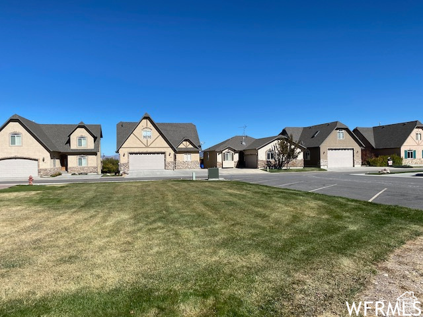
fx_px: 318
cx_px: 212
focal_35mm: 26
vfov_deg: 53.1
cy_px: 158
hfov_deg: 67.3
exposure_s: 1/3610
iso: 32
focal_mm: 4.25
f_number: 1.8
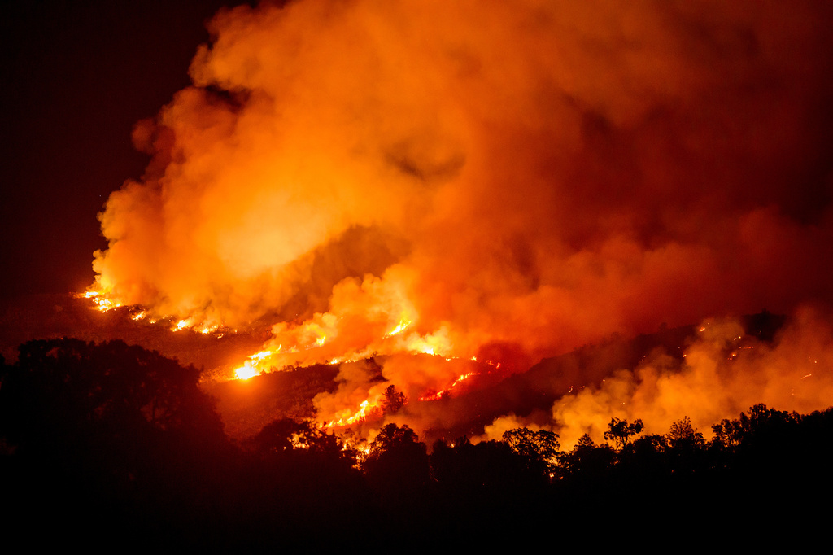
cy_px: 278
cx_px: 416
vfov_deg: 6.9
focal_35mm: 200
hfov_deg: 10.3
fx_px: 4626
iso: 6400
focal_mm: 200
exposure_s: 1/8
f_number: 5.6
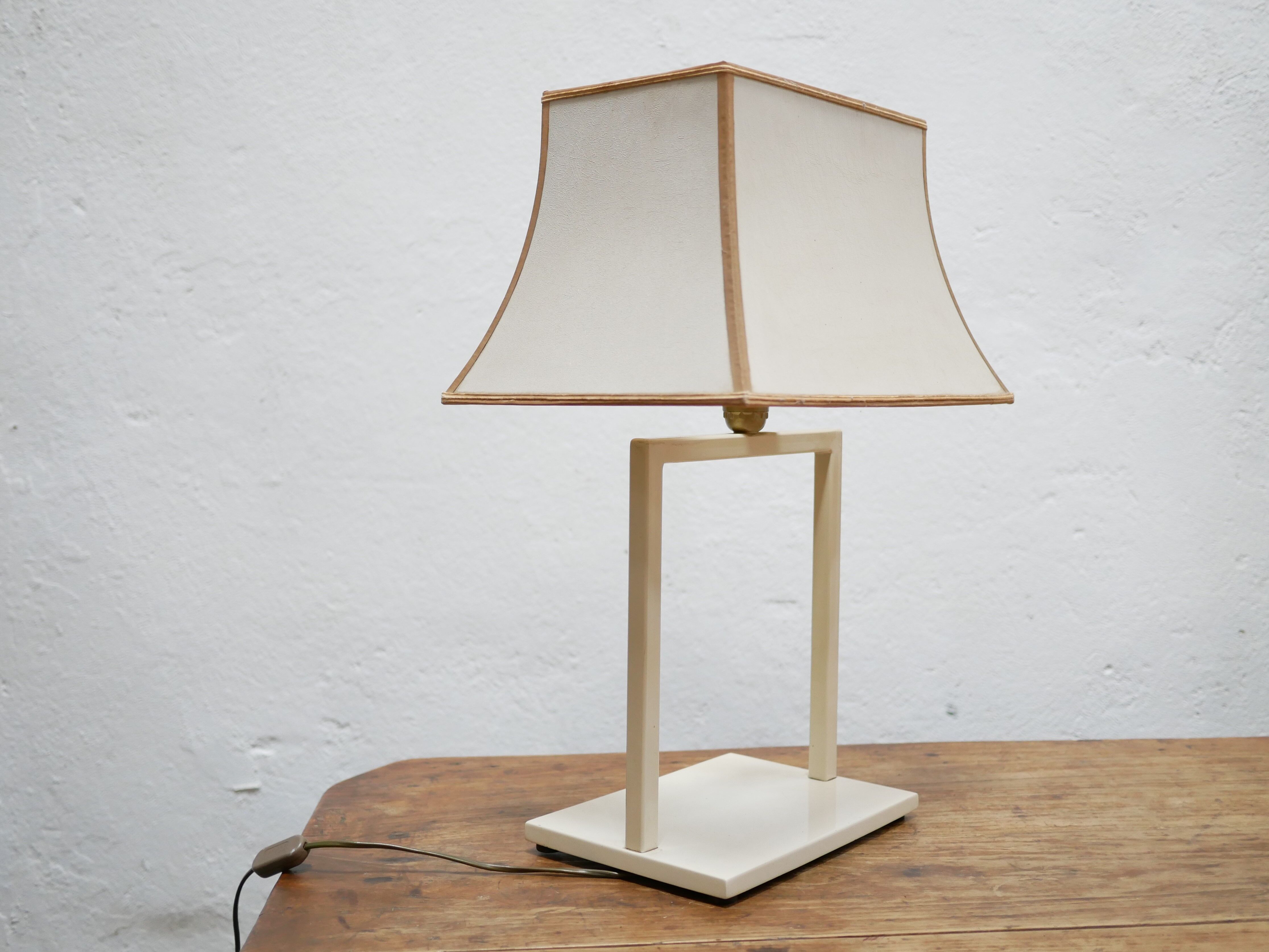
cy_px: 476
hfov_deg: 46.8
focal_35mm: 40
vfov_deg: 36.0
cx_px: 634
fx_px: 1467
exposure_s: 1/60
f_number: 1.7
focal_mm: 20
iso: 640
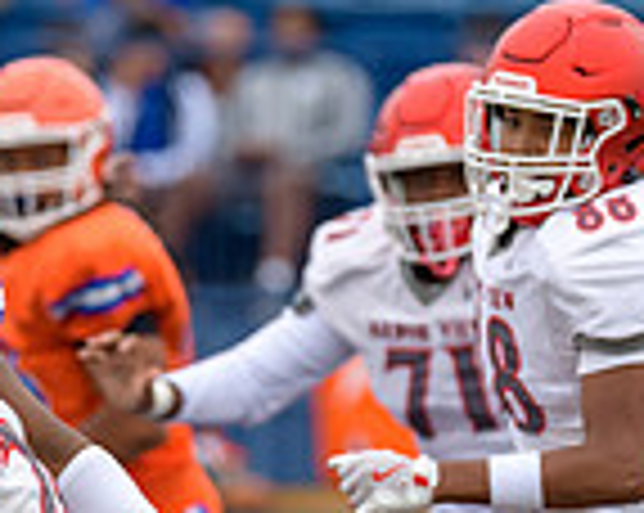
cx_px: 126
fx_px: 18139
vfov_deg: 1.6
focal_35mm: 953
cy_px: 565
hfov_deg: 2.0
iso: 450
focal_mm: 250
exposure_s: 1/800
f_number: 3.5
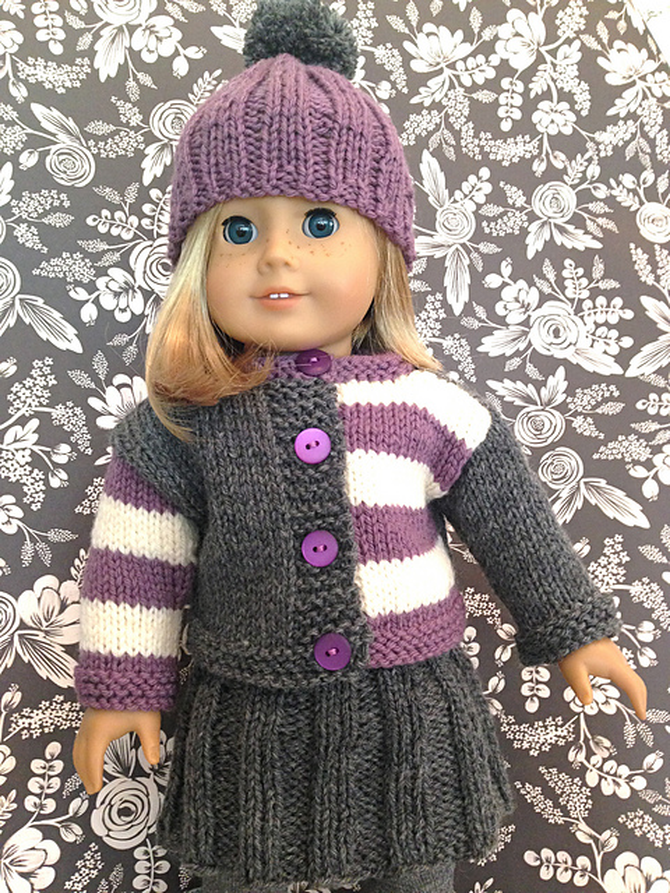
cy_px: 446
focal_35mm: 33
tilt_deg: -2.4
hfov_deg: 42.9
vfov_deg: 55.4
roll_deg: -1.1
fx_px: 852
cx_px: 335
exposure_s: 1/20
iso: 250
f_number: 2.4
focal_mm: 4.12
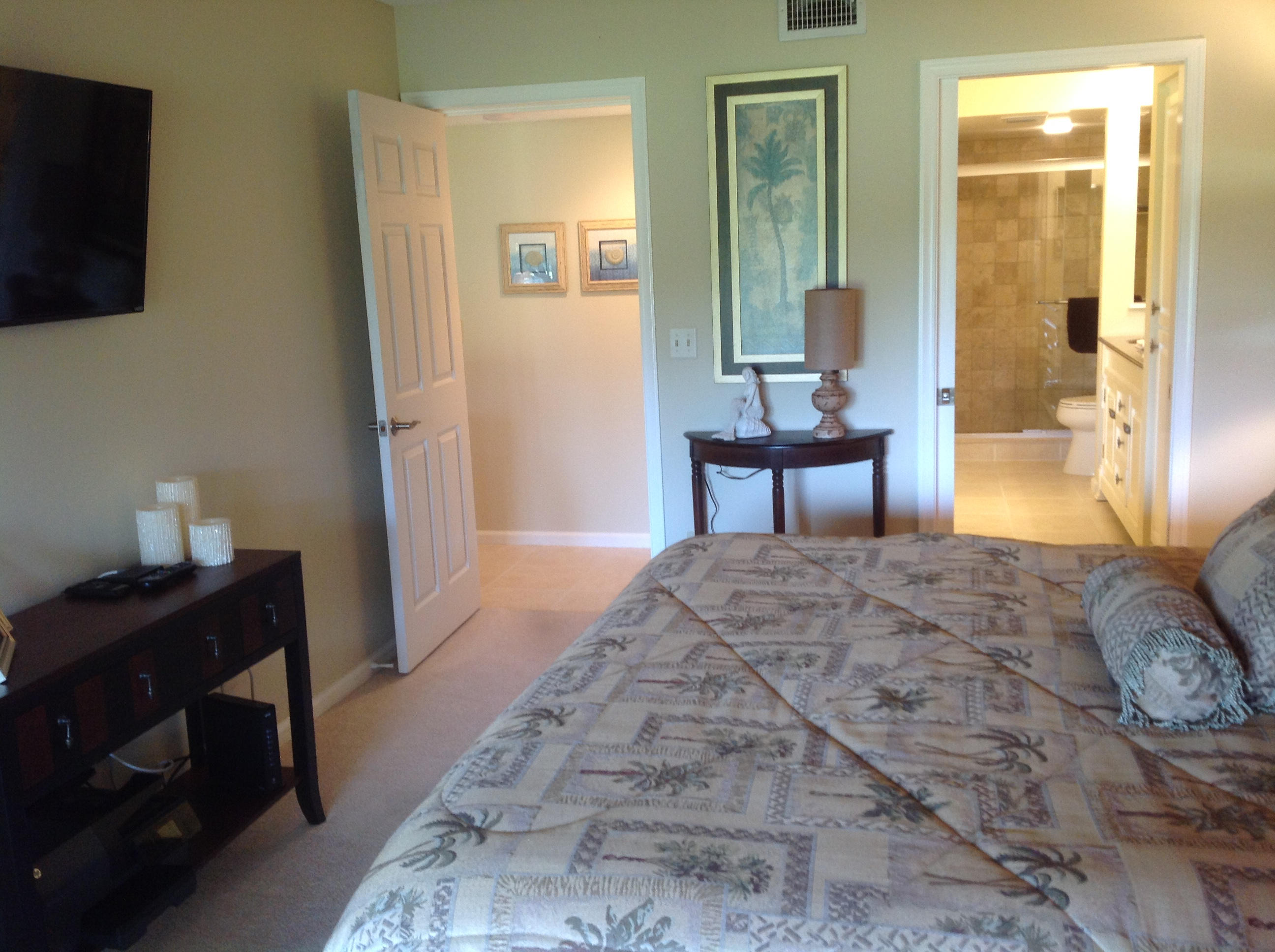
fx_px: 1287
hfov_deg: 52.7
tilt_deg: -7.5
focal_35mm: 35
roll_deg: +0.4
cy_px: 476
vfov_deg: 40.6
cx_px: 638
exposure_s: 1/15
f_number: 2.4
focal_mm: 4.28
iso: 80
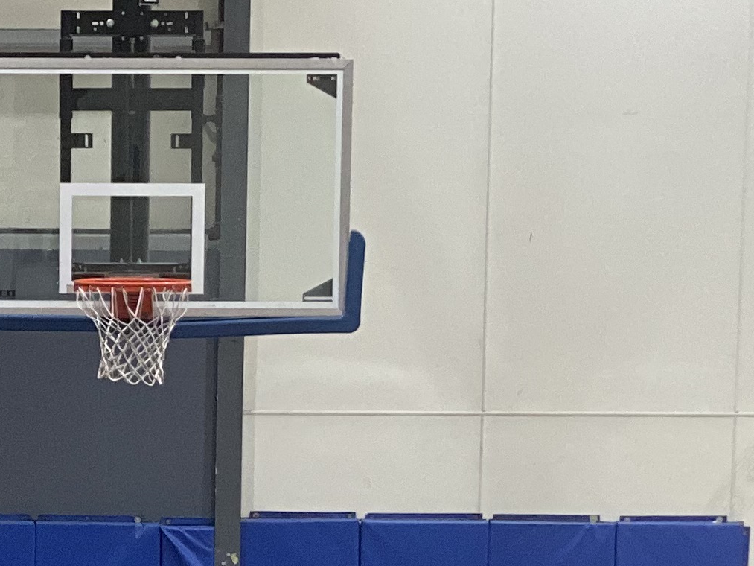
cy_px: 920
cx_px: -32
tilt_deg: -11.1
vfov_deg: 7.0
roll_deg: -0.5
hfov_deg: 9.5
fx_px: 4509
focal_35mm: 207
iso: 160
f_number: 2
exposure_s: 1/120
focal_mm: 6
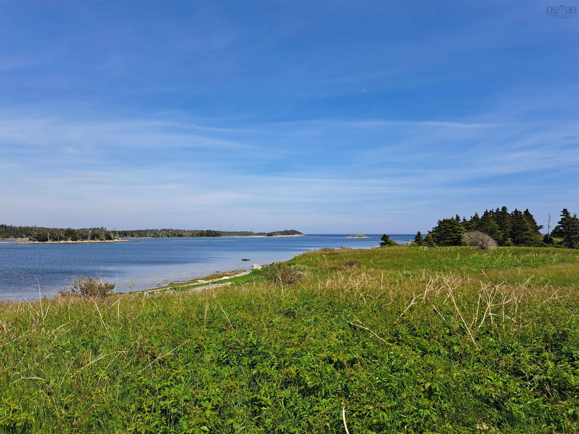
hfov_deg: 71.6
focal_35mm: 24
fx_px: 401
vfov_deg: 56.8
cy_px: 217
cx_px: 290
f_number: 1.8
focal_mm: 5.23
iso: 50
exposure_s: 1/727
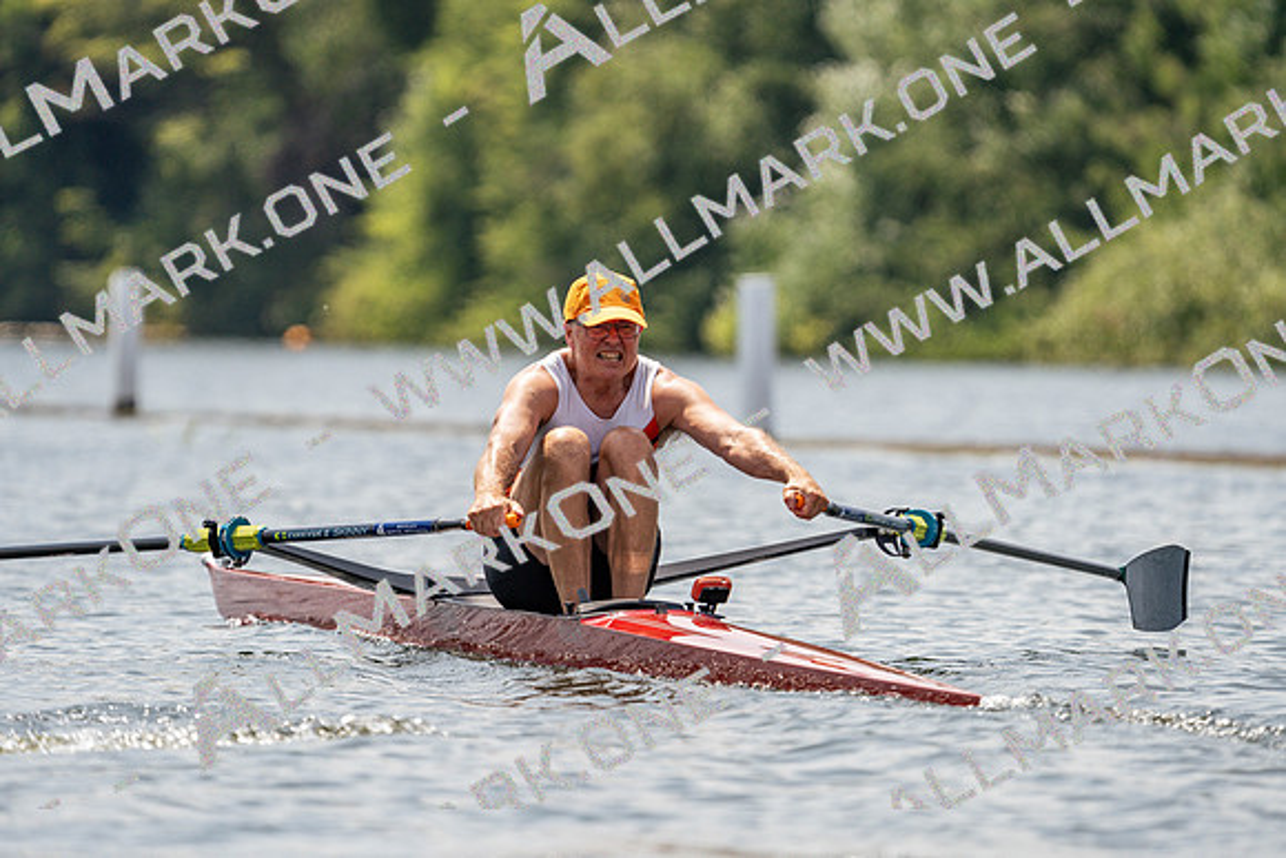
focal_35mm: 448
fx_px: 16007
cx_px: 643
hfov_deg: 4.6
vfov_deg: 3.1
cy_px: 429
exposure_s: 1/1600
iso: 200
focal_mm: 448
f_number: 6.3
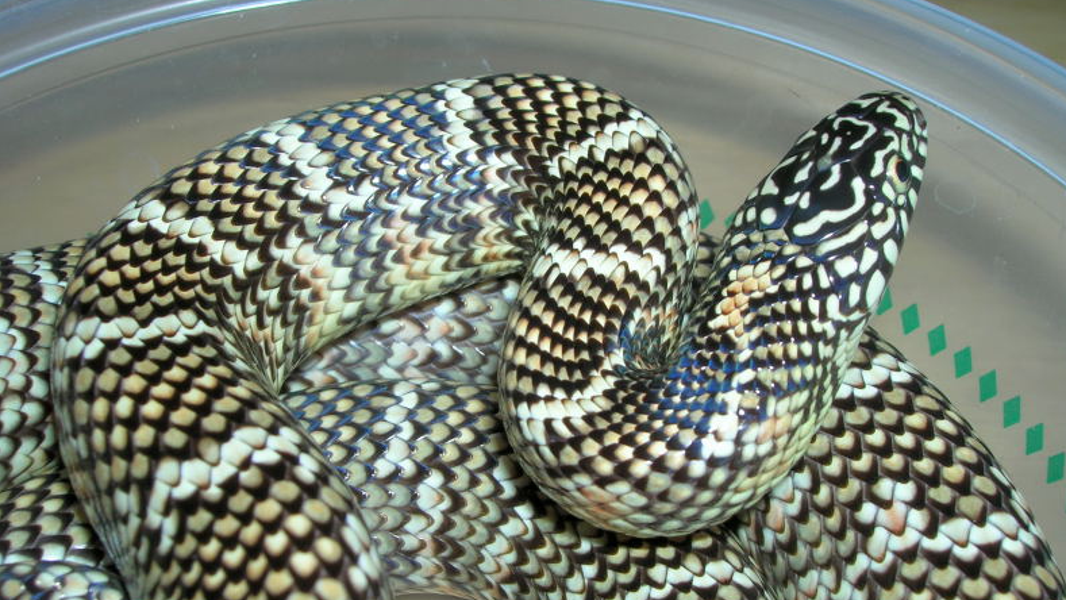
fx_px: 1187
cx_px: 539
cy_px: 342
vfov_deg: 28.3
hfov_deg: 48.4
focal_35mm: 42
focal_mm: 6.4
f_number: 5
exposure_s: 1/60.1
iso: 50
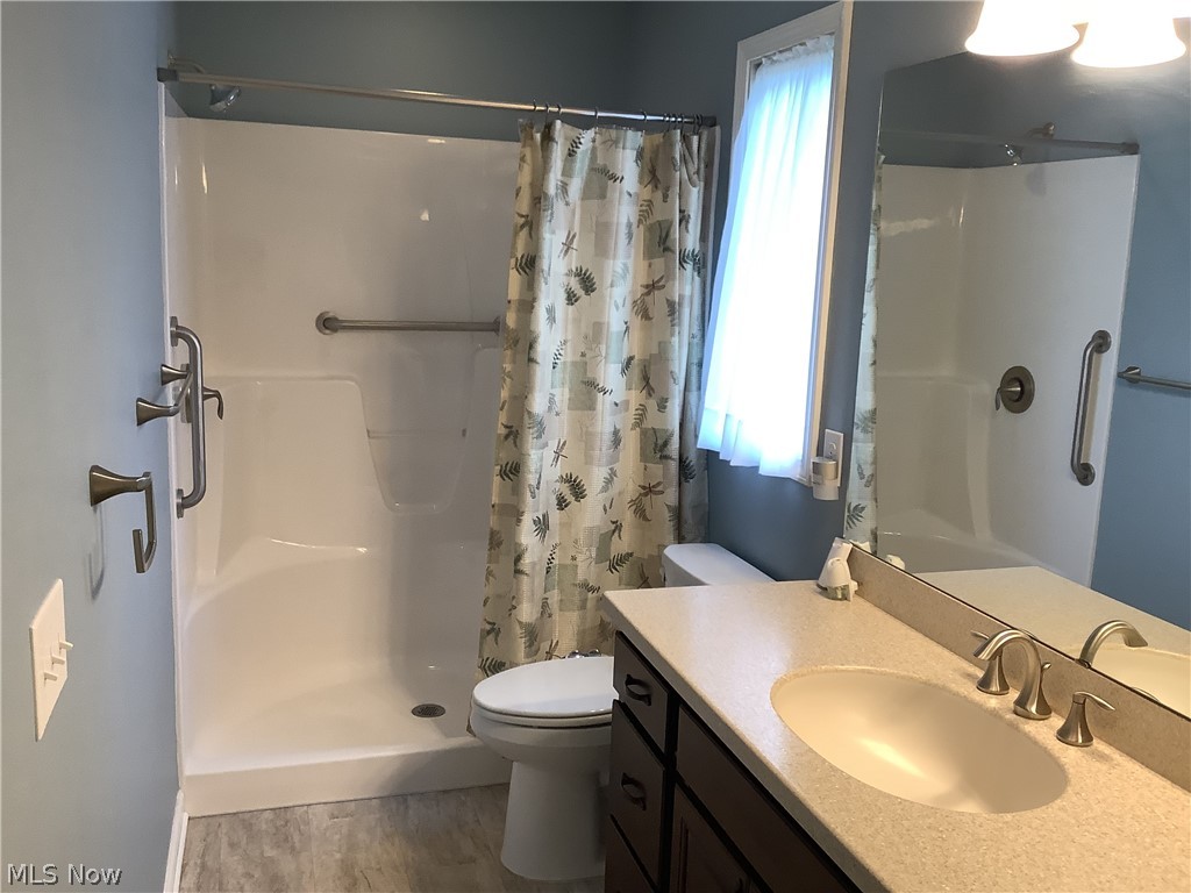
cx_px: 596
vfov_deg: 45.4
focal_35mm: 31
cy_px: 446
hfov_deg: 58.4
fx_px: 1067
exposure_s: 1/60
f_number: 2.4
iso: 100
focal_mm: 3.3
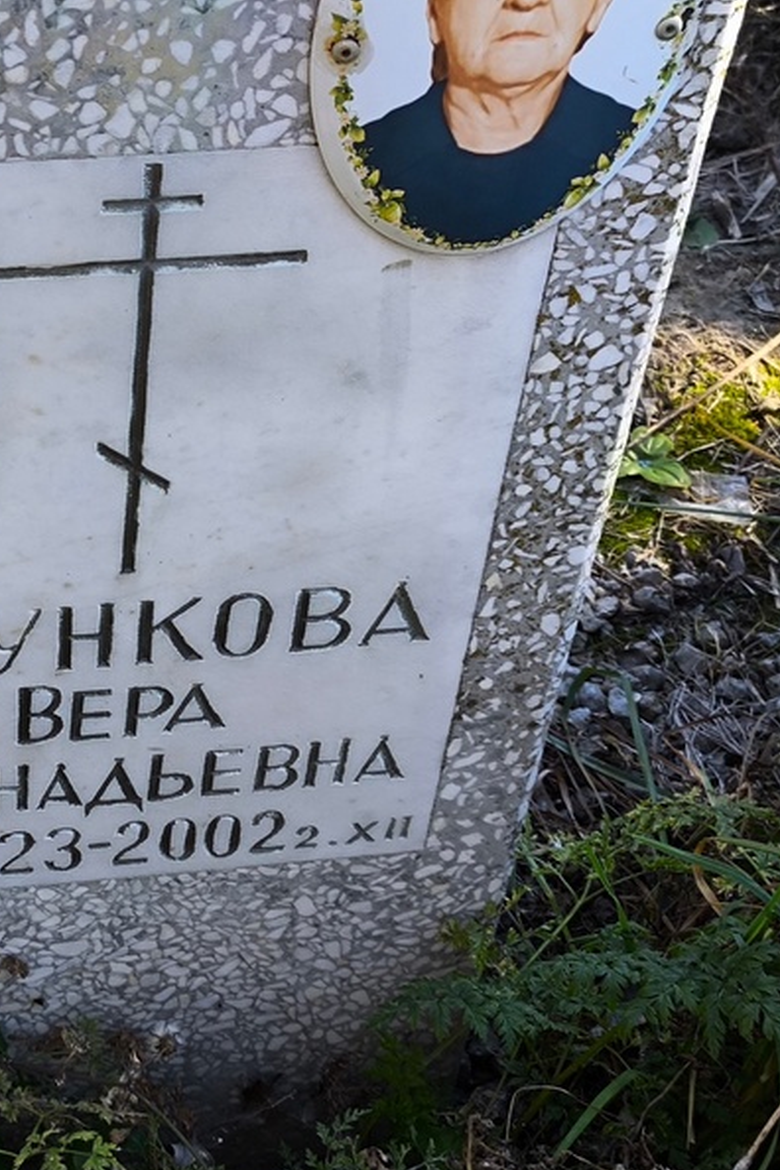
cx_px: 32
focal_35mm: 70
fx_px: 2275
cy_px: 589
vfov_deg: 28.8
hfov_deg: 19.0
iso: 50
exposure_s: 1/191
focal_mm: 4.71
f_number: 1.7
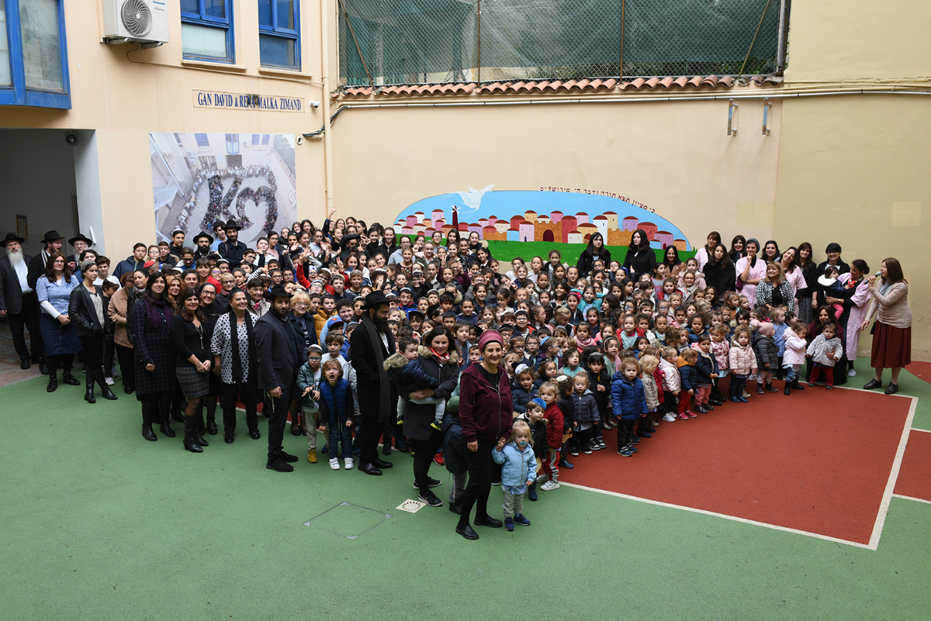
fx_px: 880
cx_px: 466
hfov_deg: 55.8
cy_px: 310
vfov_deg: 38.9
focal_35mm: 34
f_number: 10
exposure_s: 1/160
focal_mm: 34
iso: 640
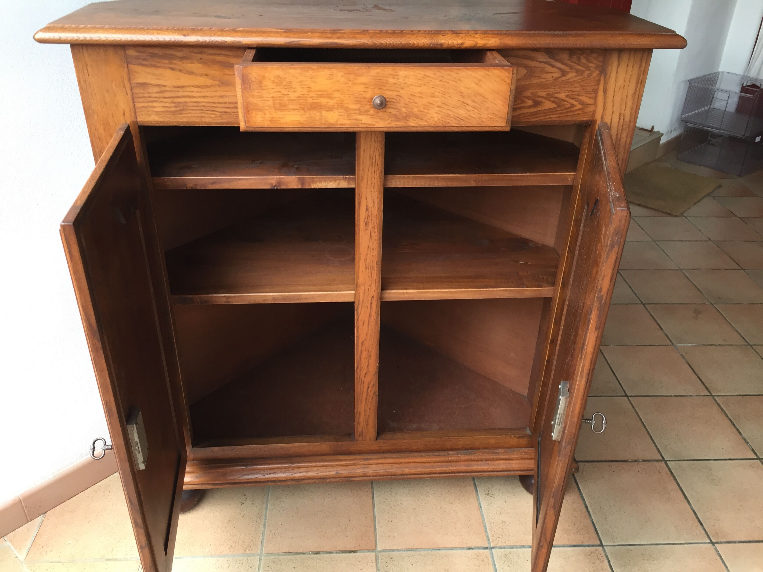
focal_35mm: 29
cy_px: 286
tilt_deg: -28.3
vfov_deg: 48.2
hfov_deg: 61.7
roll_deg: -0.5
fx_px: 639
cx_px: 382
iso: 80
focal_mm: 4.15
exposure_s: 1/33
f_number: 2.2
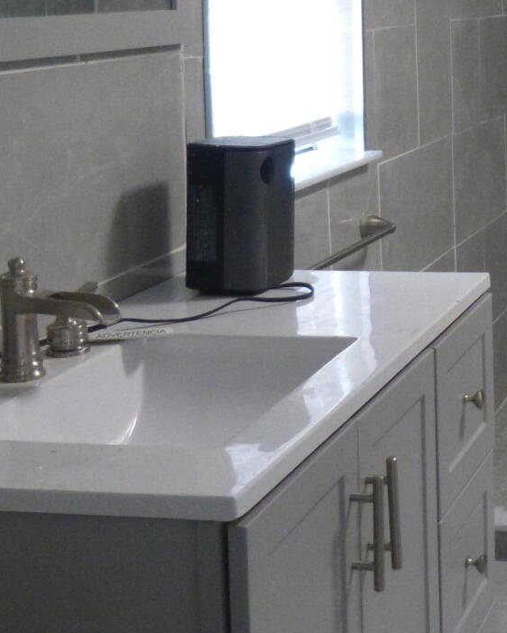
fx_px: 1312
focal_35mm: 70
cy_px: 114
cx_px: 635
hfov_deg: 20.2
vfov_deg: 26.6
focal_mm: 4.5
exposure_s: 1/30
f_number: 2.8
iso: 400
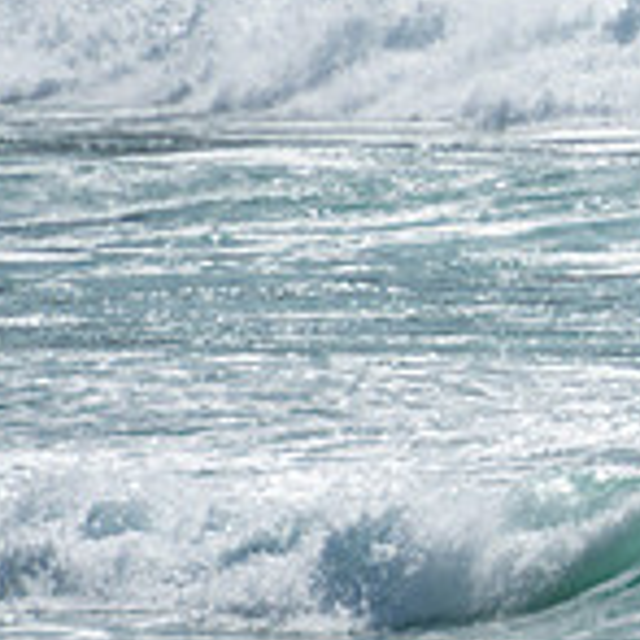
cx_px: 1232
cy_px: -59
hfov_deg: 0.9
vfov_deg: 0.9
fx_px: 42086
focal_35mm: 2012
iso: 140
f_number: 5.6
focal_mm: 400
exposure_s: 1/1250
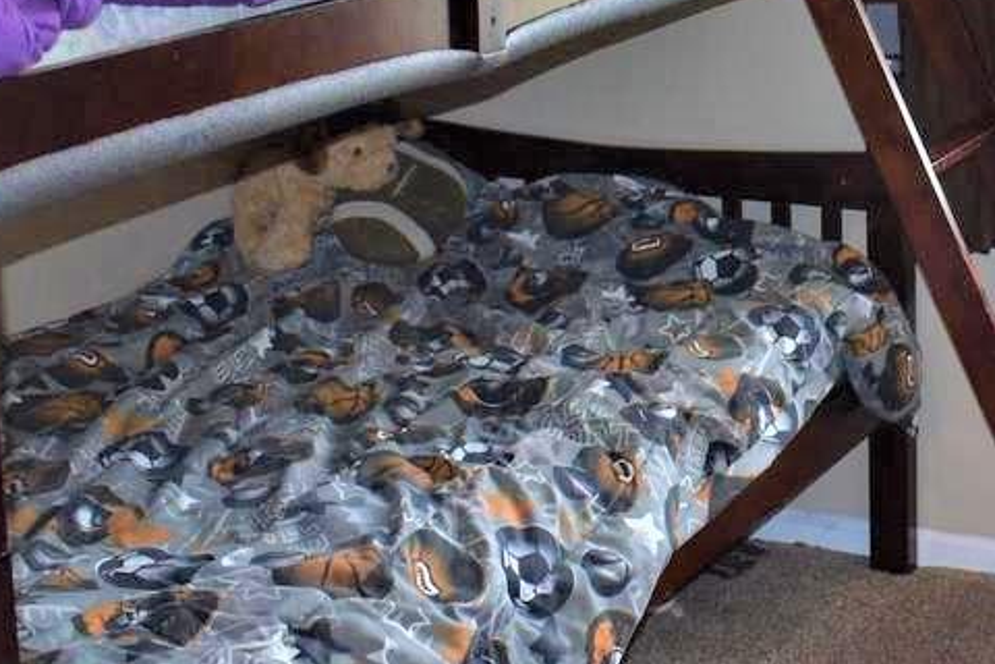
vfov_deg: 16.4
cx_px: 964
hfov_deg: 24.1
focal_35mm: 81
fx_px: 2239
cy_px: -31
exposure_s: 1/50
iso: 200
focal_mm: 18
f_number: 3.5
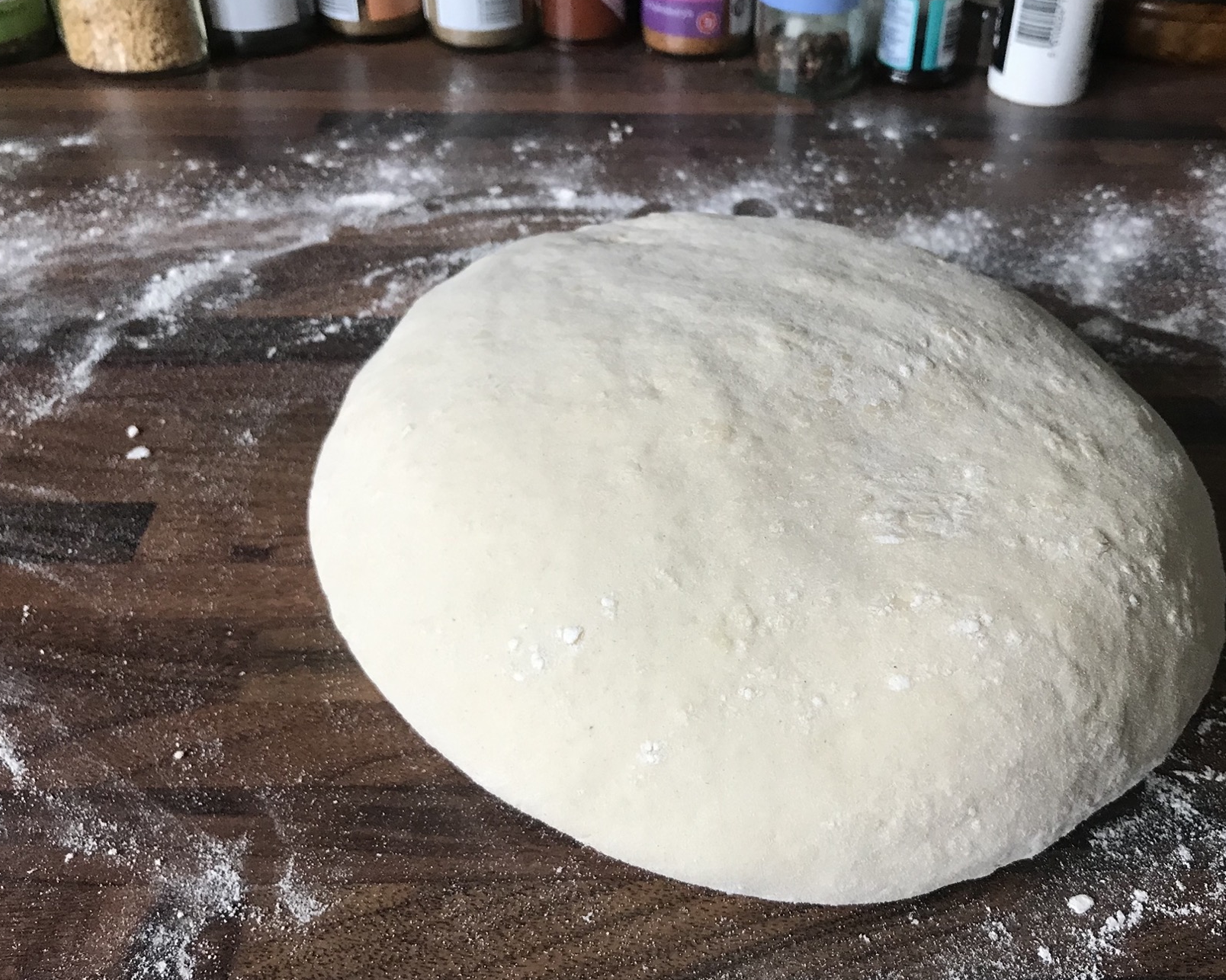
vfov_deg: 43.3
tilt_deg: -38.1
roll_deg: -1.0
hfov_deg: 52.7
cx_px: 692
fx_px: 1234
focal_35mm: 34
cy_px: 488
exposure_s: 1/30
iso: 32
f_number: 1.8
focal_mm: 3.99
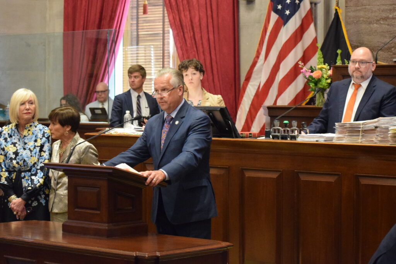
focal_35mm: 105
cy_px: 132
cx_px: 198
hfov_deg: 19.4
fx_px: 1156
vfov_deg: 13.1
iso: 6400
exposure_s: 1/40
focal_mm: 70
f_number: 4.5
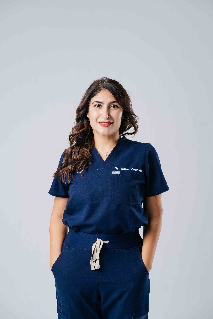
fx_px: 754
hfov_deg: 16.1
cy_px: 160
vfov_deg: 23.9
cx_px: 106
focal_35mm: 85
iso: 1000
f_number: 7.1
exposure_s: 1/250
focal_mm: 85
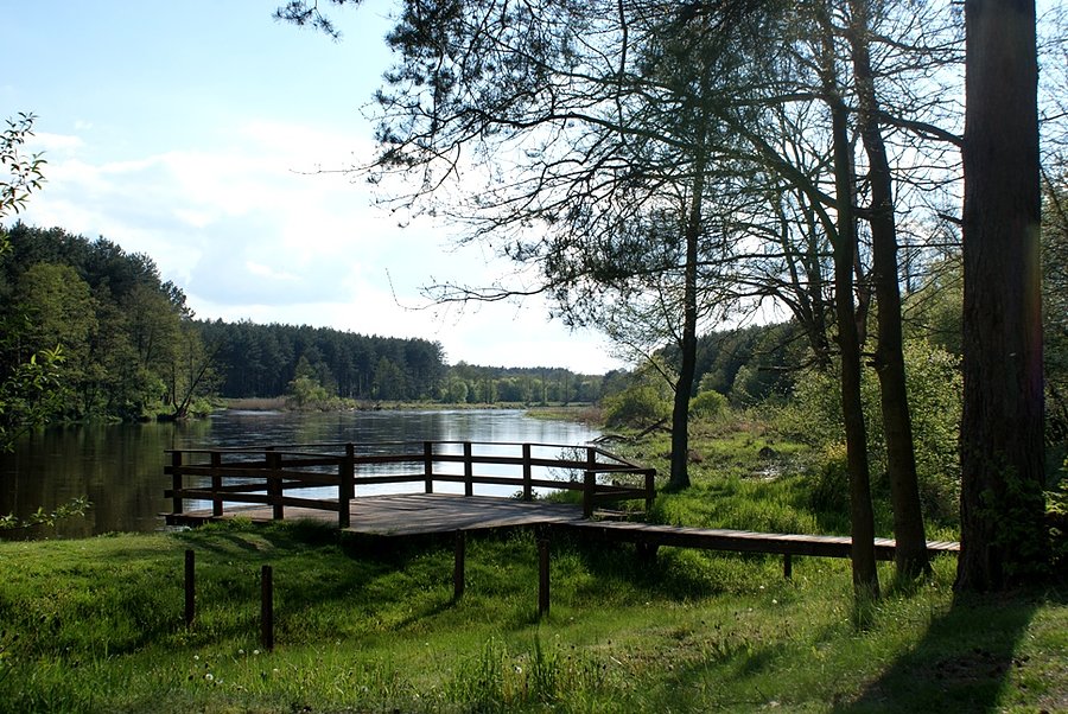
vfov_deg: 32.0
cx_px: 534
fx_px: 1247
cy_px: 357
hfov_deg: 46.4
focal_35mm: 42
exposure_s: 1/250
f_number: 9
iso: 100
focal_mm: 28
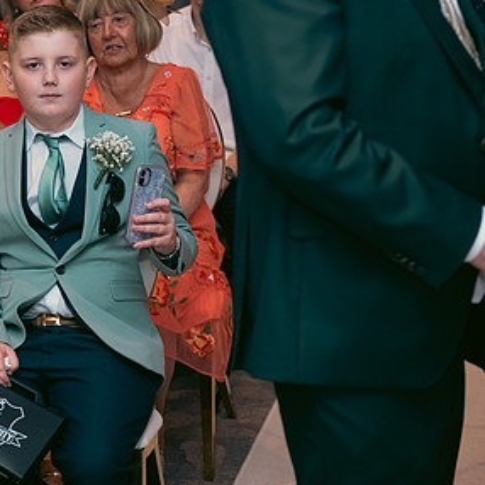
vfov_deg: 16.3
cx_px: 56
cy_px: 215
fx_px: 1696
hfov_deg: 16.1
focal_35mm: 107
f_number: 3.5
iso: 800
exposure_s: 1/160
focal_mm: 62
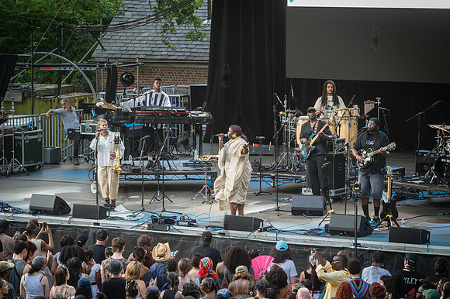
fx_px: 1874
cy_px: 150
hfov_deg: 13.7
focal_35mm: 150
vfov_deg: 9.1
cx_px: 225
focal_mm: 150
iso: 1000
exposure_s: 1/320
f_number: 4.5
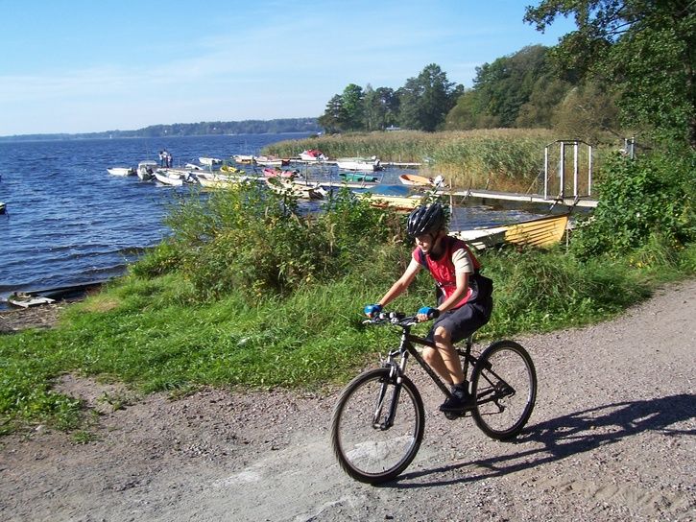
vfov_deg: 41.8
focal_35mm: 34
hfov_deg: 53.9
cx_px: 348
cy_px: 261
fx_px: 684
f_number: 5.6
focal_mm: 5.6
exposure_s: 1/350
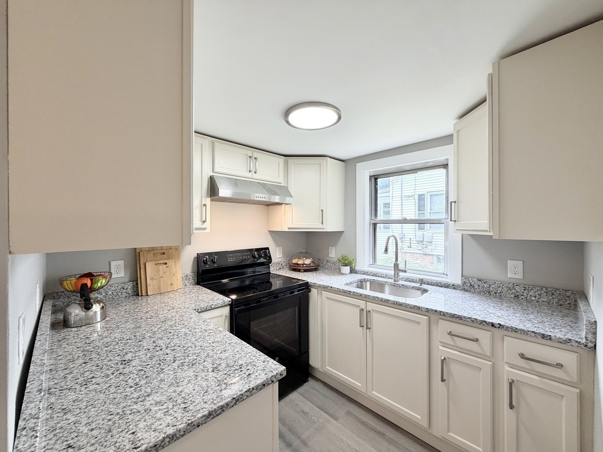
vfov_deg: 85.7
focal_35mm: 14
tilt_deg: +0.4
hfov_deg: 102.1
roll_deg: +0.1
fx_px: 244
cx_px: 302
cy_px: 226
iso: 125
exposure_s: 1/120
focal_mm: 2.22
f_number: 2.2
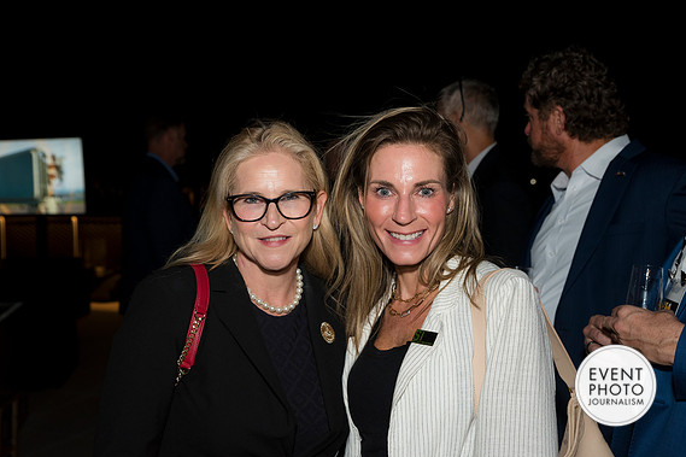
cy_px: 232
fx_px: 971
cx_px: 347
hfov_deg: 38.9
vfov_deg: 26.5
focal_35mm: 51
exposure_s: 1/125
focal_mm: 50
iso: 1250
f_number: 5.6
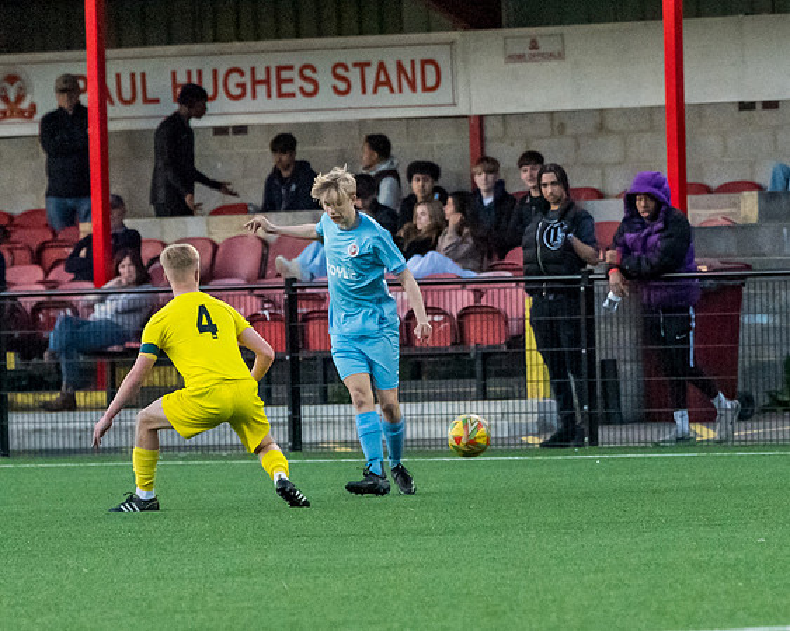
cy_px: 494
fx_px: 11224
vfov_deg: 3.2
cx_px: 517
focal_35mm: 480
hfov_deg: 4.0
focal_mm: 180
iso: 4000
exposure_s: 1/2000
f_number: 4
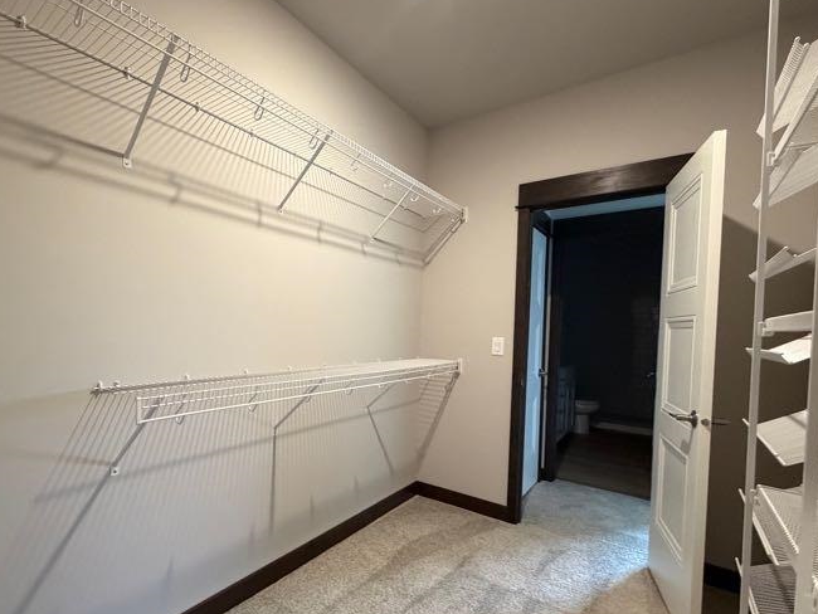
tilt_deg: -2.3
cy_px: 337
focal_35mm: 18
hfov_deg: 86.2
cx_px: 311
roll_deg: -1.4
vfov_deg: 71.5
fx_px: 426
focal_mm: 2.22
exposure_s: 1/60
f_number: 2.2
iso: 500
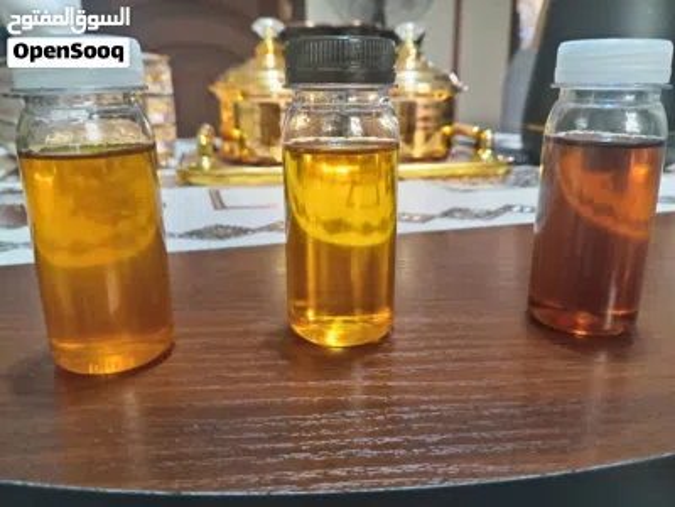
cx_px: 338
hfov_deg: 65.3
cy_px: 254
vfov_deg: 51.4
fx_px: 526
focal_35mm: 27
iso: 1508
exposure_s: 1/20
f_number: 1.8
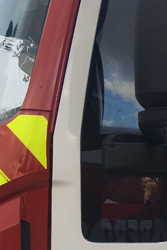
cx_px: 420
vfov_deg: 17.1
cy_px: 252
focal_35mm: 117
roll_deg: +3.0
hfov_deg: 10.0
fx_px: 814
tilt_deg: +1.5
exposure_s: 1/273
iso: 25
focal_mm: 4.15
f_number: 2.2
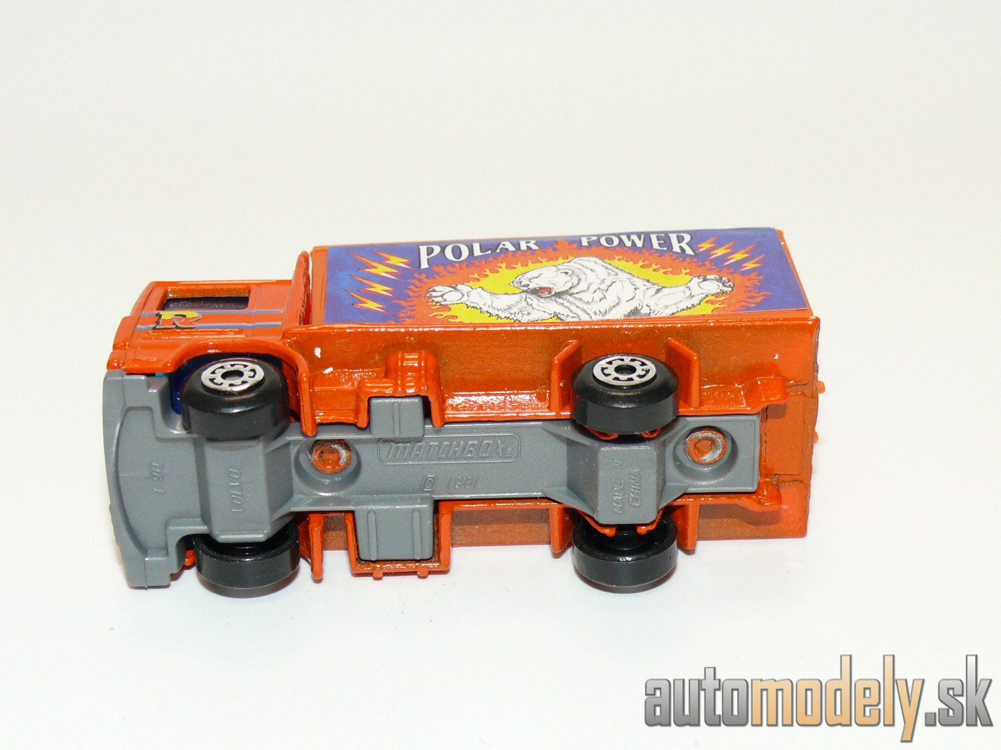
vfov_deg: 19.9
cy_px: 375
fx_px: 2140
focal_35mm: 74
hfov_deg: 26.3
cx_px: 500
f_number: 4
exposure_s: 1/30
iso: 100
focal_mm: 11.3
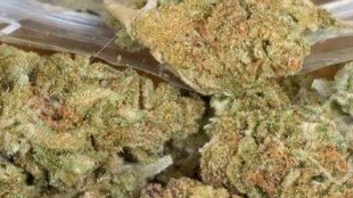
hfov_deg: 4.9
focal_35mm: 441
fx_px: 4123
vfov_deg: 2.8
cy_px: 99
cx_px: 178
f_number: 16
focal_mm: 85
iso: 200
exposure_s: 1/2
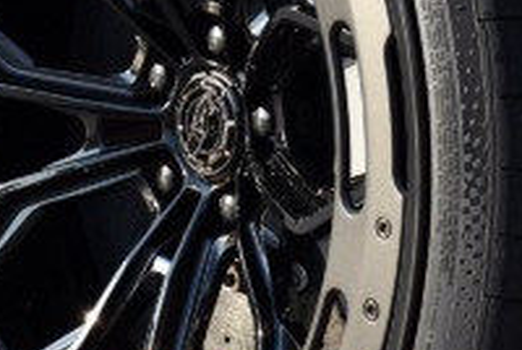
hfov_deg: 10.5
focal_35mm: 196
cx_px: 248
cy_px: 123
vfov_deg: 7.0
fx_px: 2844
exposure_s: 1/250
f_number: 8
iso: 200
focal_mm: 35
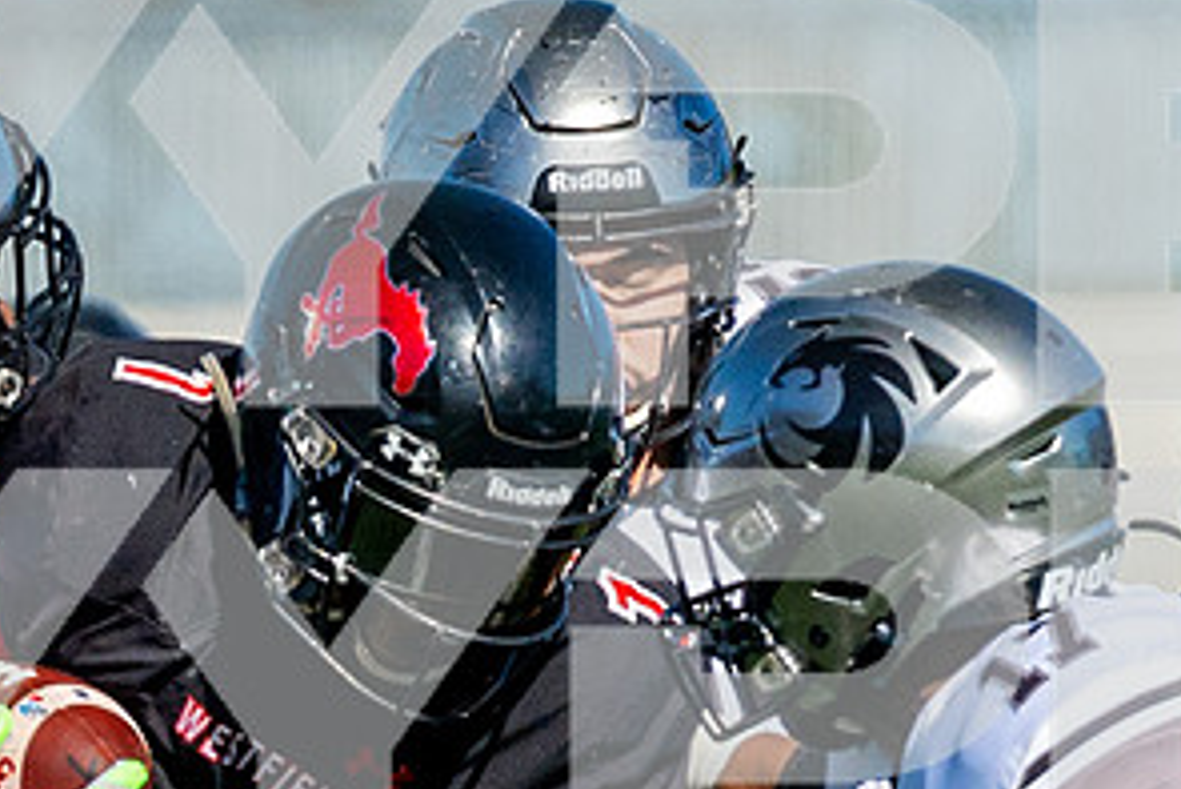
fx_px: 38761
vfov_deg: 1.2
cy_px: 1052
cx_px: -868
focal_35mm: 1181
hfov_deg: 1.7
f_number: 2.8
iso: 400
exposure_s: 1/3200
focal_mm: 200
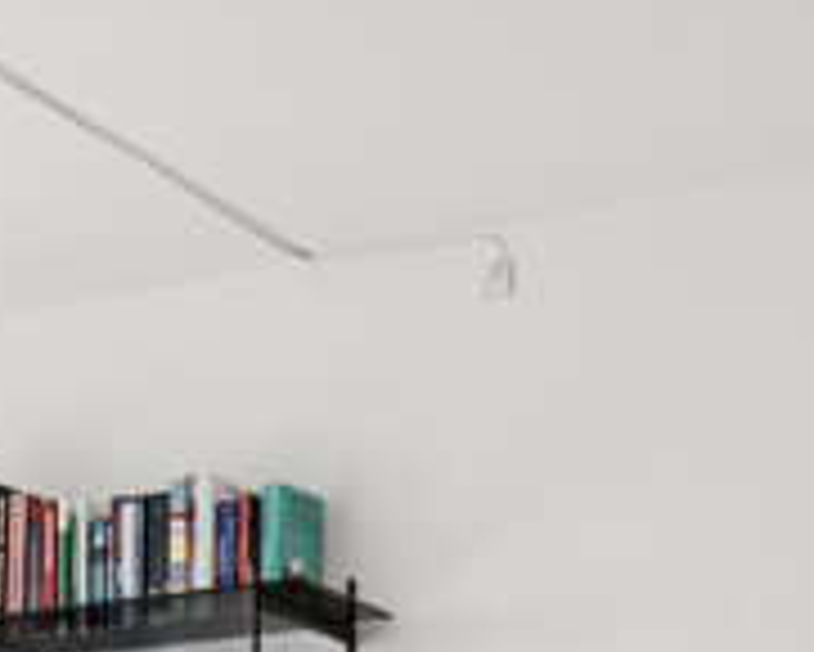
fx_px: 2942
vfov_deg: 11.8
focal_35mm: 122
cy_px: 1144
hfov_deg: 14.9
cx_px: -319
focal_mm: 29.5
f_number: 9
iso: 125
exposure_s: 1/15
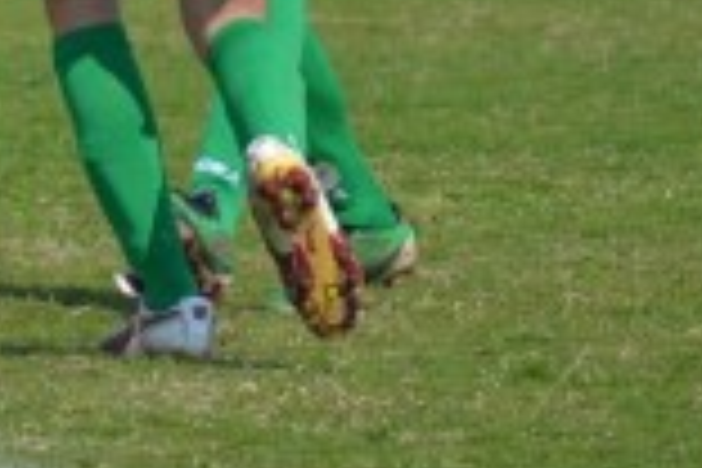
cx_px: -58
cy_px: -450
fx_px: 24802
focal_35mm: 1272
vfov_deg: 1.1
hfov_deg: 1.6
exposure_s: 1/1600
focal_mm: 200
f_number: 6.3
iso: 400
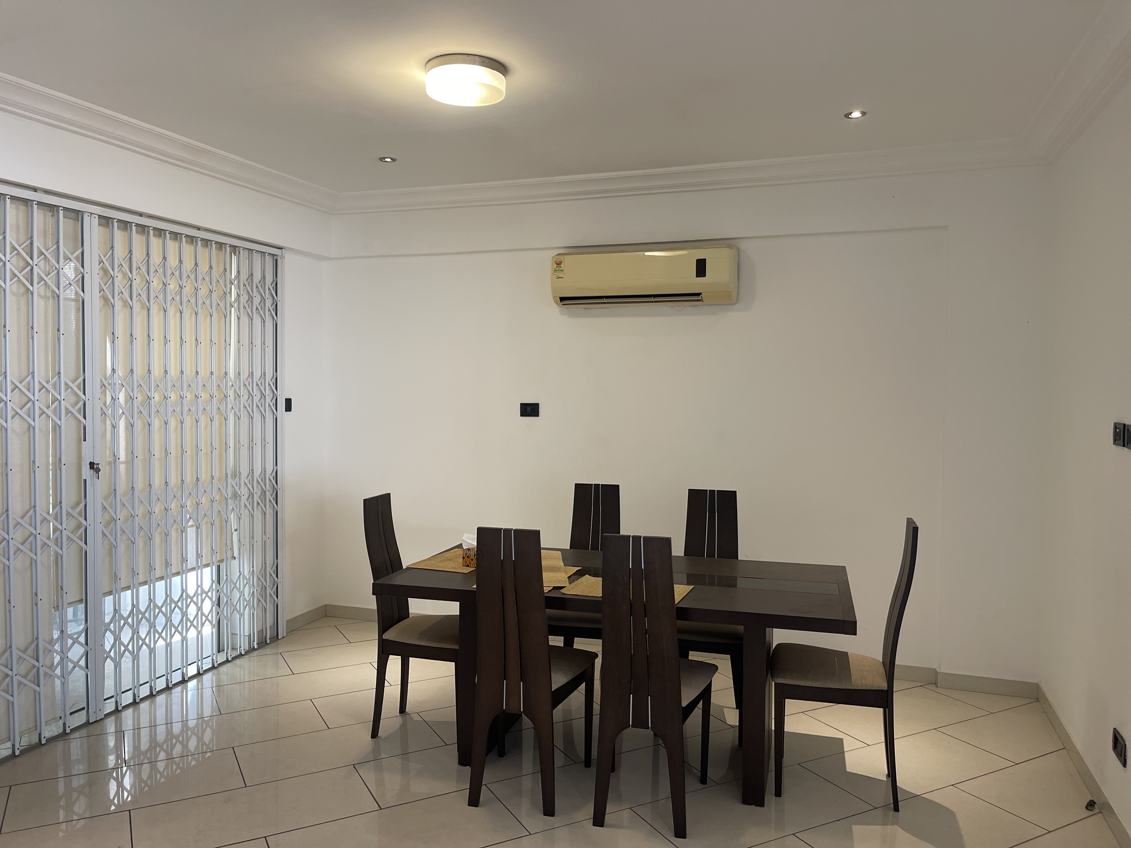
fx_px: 817
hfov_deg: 69.4
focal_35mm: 25
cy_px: 424
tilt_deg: -2.0
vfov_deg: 54.9
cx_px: 566
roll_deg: -0.9
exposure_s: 1/60
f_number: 1.6
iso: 160
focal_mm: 5.1
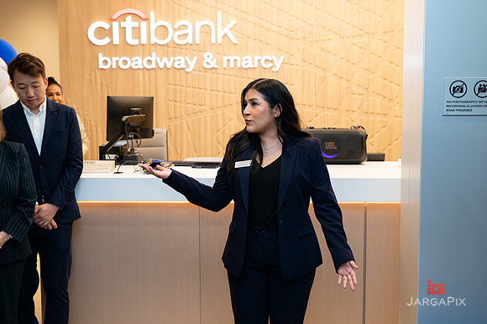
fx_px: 624
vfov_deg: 29.1
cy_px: 158
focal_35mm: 46
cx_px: 249
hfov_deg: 42.6
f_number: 4
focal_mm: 44
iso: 400
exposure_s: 1/160
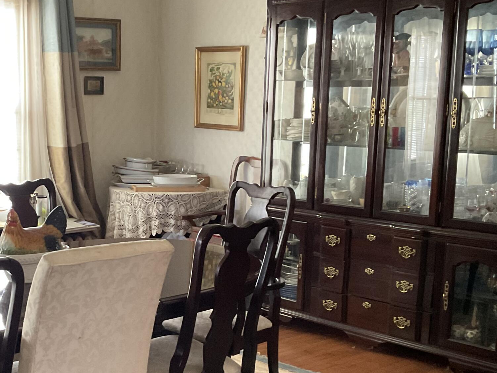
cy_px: 264
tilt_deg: -10.9
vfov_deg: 25.0
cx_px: 126
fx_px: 833
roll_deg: +0.5
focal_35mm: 58
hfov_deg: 32.6
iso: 250
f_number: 1.8
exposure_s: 1/30
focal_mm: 3
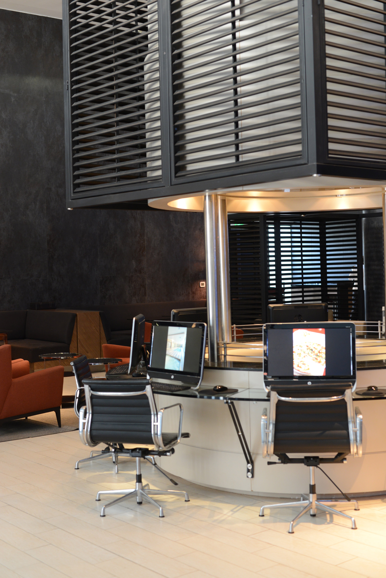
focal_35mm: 50
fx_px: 803
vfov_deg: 39.6
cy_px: 289
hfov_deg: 27.0
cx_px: 193
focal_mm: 50
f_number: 3.5
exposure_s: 1/30
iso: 1000
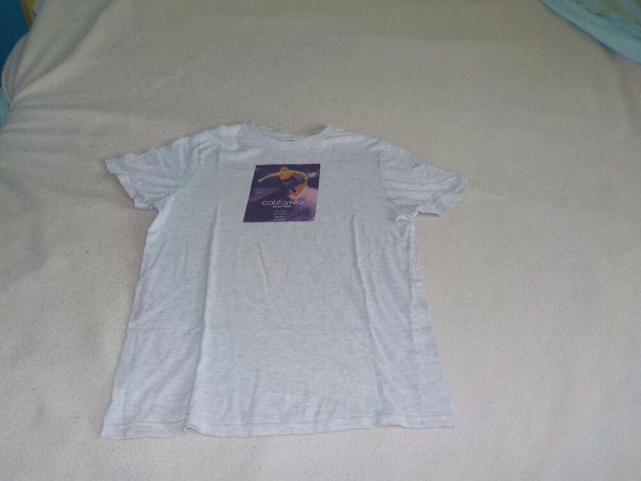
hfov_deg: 60.0
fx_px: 556
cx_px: 320
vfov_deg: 46.8
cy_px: 240
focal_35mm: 30
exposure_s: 1/30
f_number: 3.3
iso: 200
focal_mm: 4.1
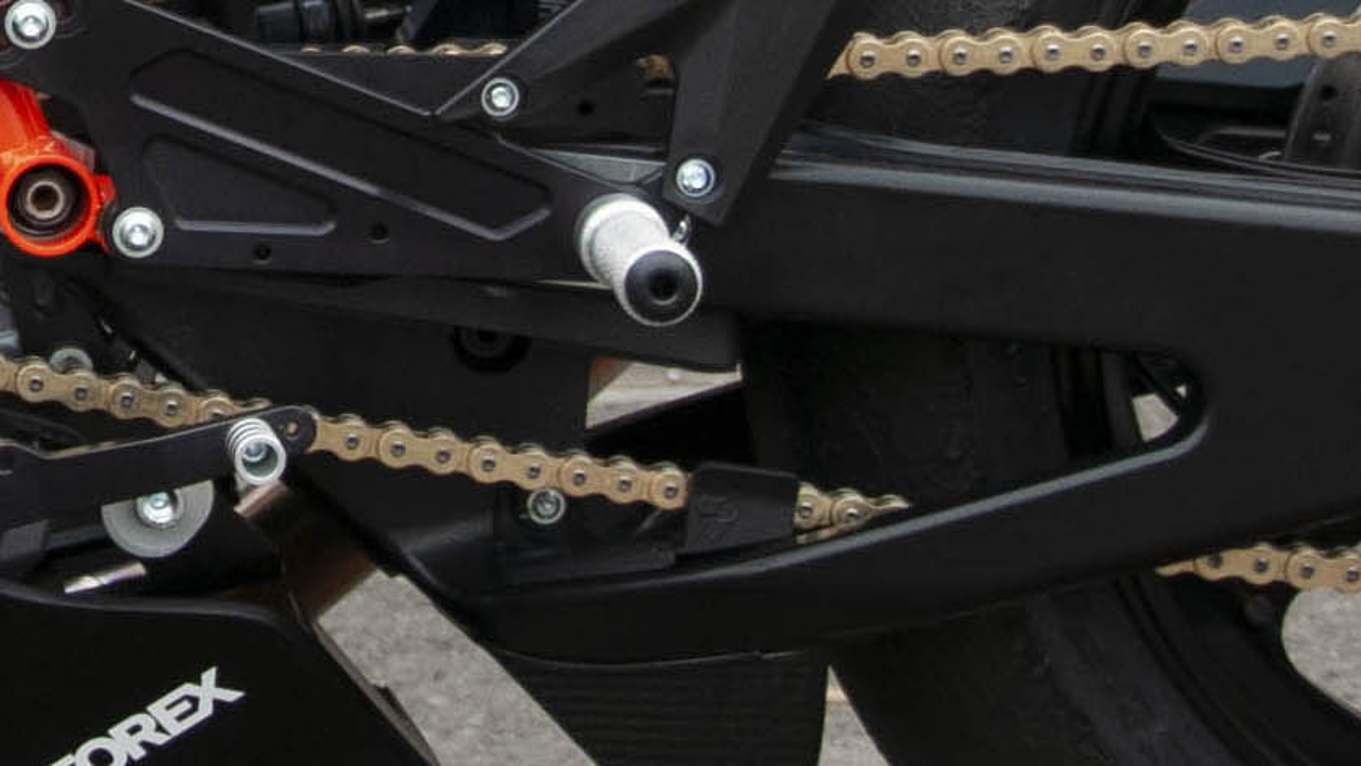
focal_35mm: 244
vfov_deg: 5.0
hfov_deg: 8.7
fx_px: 8792
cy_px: -345
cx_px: -277
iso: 280
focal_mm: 31
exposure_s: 1/500
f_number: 4
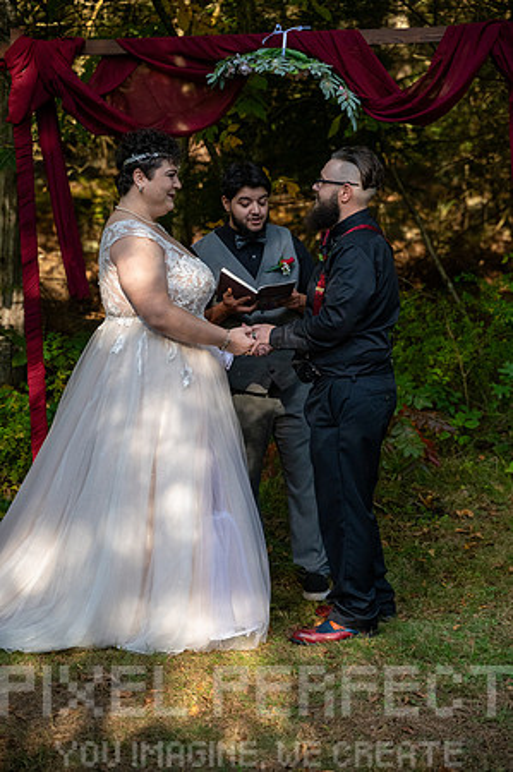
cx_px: 256
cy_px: 386
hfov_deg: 18.1
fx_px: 1607
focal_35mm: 75
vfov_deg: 27.0
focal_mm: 75
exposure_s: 1/8000
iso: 6400
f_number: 4
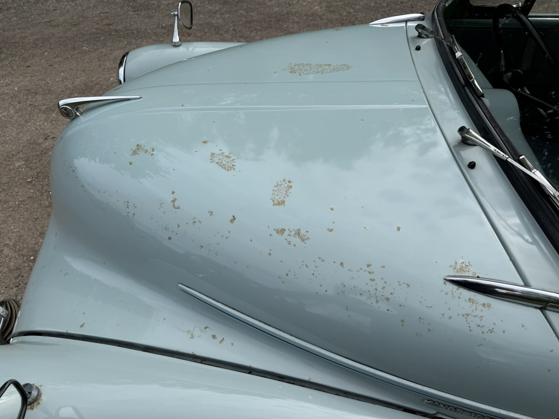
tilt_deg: -44.1
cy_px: 210
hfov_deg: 71.6
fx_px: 388
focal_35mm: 24
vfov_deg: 56.8
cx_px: 280
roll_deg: -4.0
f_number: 1.78
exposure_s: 1/4049
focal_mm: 6.76
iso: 80
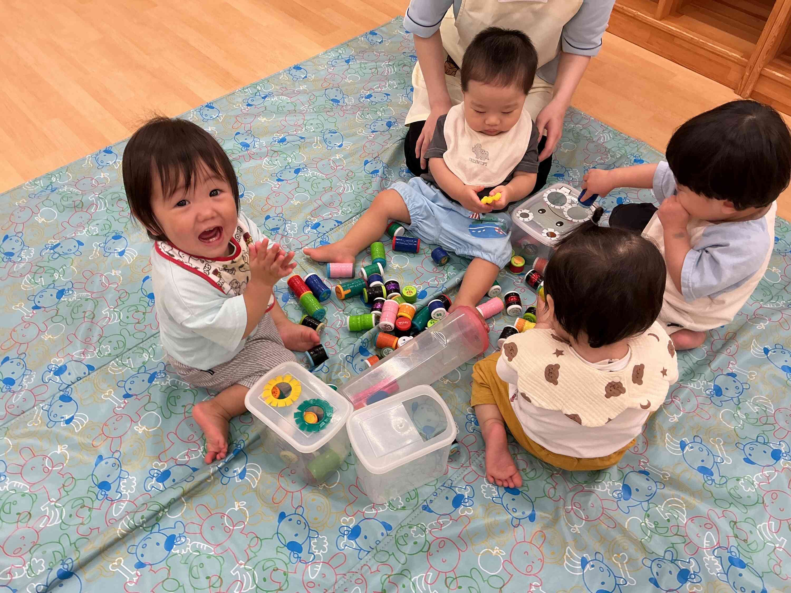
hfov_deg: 61.7
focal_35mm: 29
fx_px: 663
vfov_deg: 48.2
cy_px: 296
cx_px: 396
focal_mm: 3
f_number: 1.8
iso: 40
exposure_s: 1/60
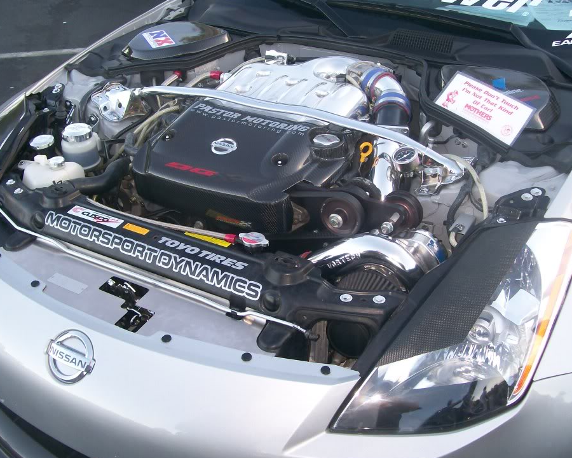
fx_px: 677
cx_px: 276
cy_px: 233
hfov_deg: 45.8
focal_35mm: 40
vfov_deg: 37.3
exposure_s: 1/84.4
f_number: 2.7
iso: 80
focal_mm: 6
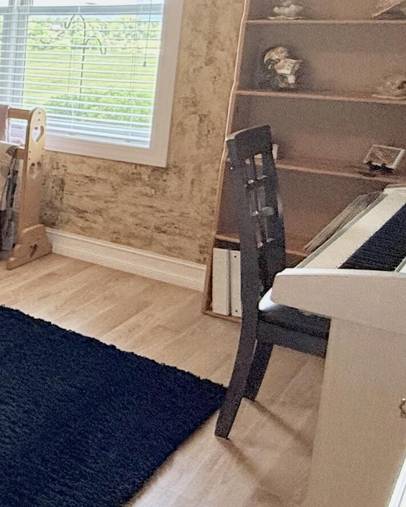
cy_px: 133
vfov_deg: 39.4
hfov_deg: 21.8
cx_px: -311
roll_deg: +0.1
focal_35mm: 46
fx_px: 691
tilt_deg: -9.1
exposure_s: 1/120
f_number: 2.2
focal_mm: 2.22
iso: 160
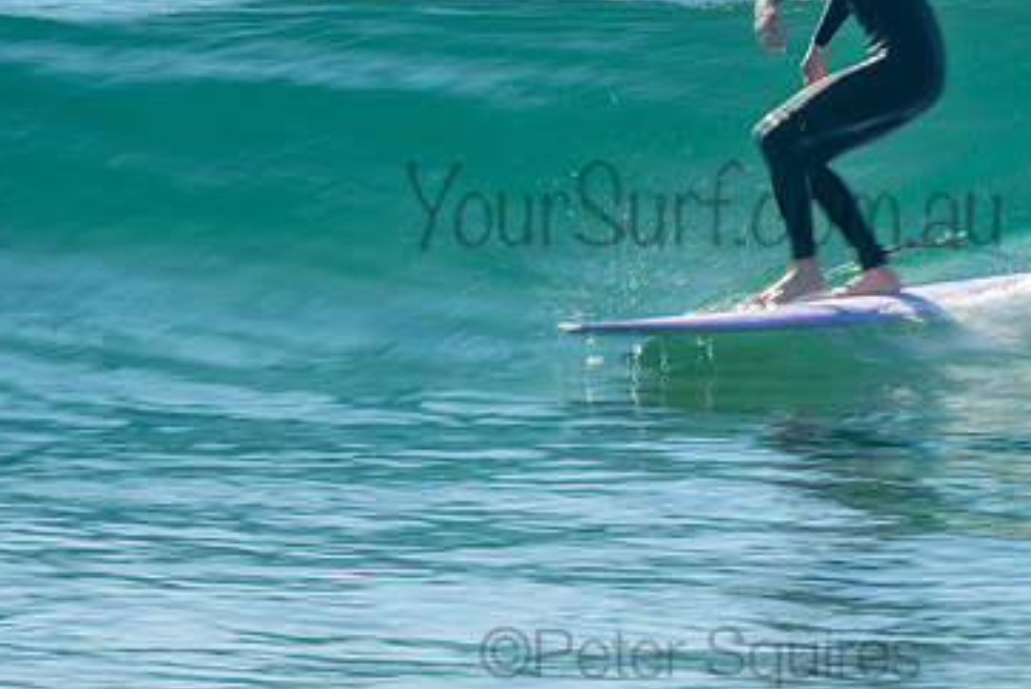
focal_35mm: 961
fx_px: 27543
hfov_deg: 2.1
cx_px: 701
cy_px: 181
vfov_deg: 1.4
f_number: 22
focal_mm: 400
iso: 100
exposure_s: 1/30
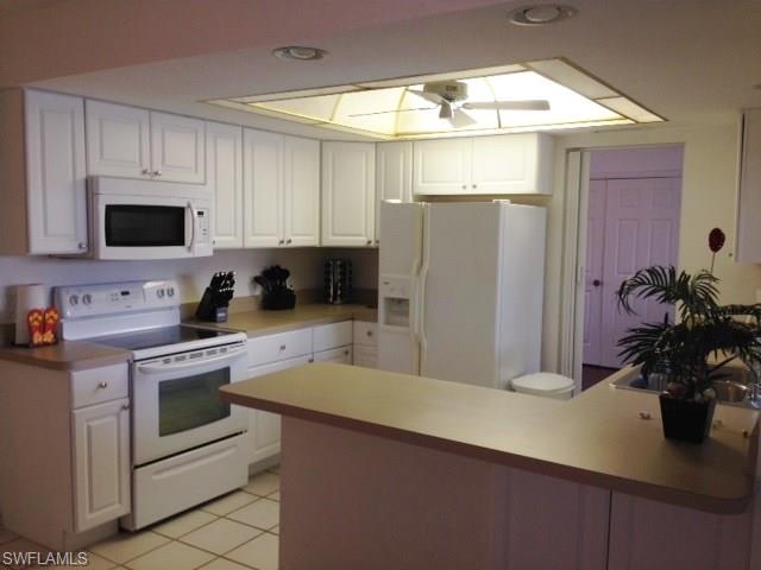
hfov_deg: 55.4
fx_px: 725
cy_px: 285
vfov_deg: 42.9
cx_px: 380
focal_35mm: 33
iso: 50
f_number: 2.4
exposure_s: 1/23
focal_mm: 4.12
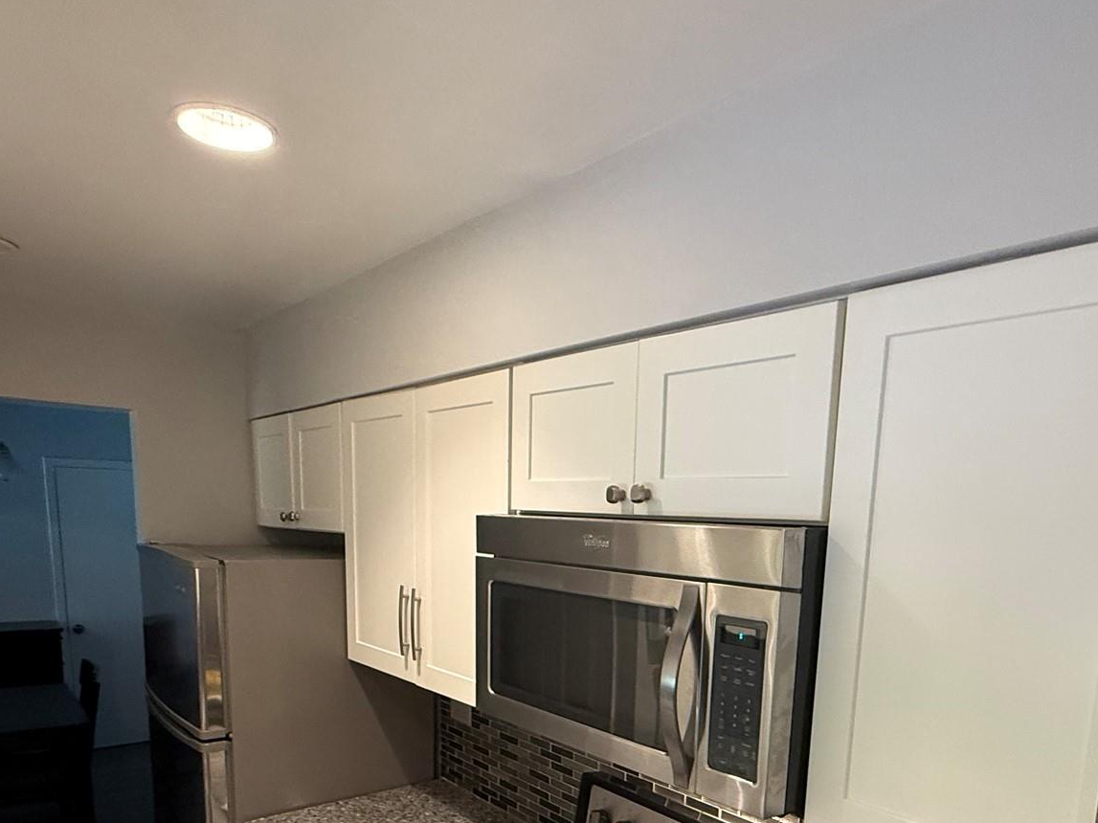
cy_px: 652
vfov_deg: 51.6
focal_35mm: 25
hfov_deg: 69.3
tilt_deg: -8.0
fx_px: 793
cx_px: 587
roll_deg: -1.8
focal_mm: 2.22
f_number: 2.2
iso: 500
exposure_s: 1/60
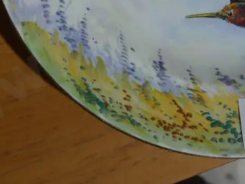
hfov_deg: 19.3
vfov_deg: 14.1
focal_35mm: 100
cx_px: 211
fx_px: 708
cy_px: -61
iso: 200
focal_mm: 17
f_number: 4
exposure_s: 1/60
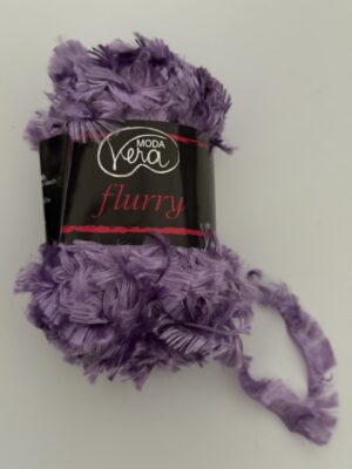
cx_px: 176
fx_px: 651
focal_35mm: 48
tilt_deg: -83.8
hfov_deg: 30.3
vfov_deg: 39.7
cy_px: 234
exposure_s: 1/29
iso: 800
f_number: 1.78
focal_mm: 6.76
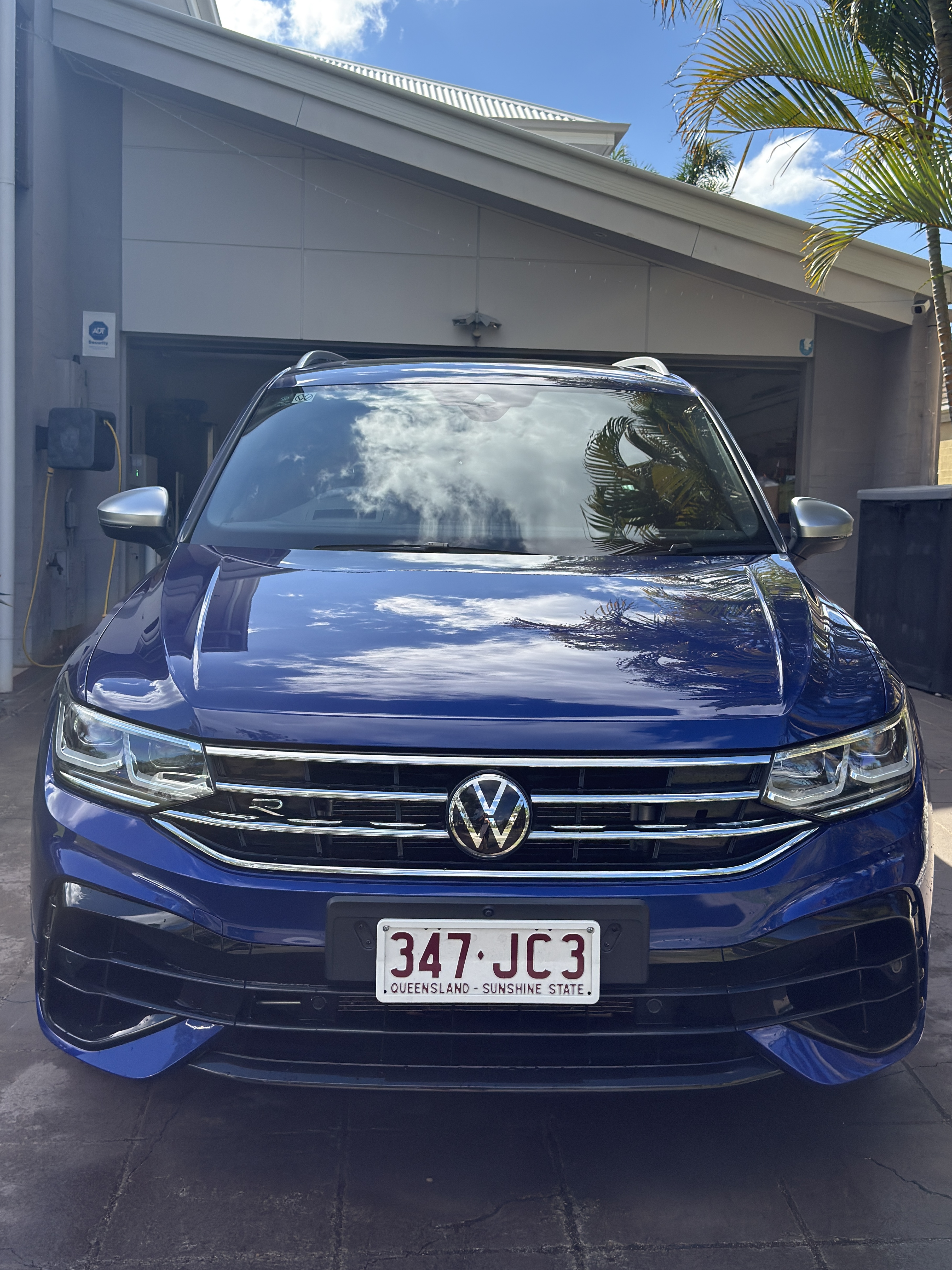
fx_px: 1430
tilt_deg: -3.3
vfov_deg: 47.9
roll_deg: -0.4
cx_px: 489
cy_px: 605
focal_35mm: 39
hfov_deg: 36.8
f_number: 1.78
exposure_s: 1/2841
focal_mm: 6.76
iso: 100
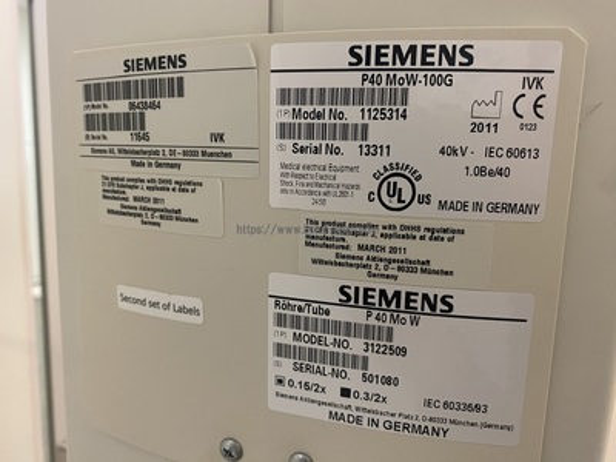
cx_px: 308
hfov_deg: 67.3
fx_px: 463
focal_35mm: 26
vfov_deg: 53.1
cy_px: 231
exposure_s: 1/49
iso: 250
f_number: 1.8
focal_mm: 4.25
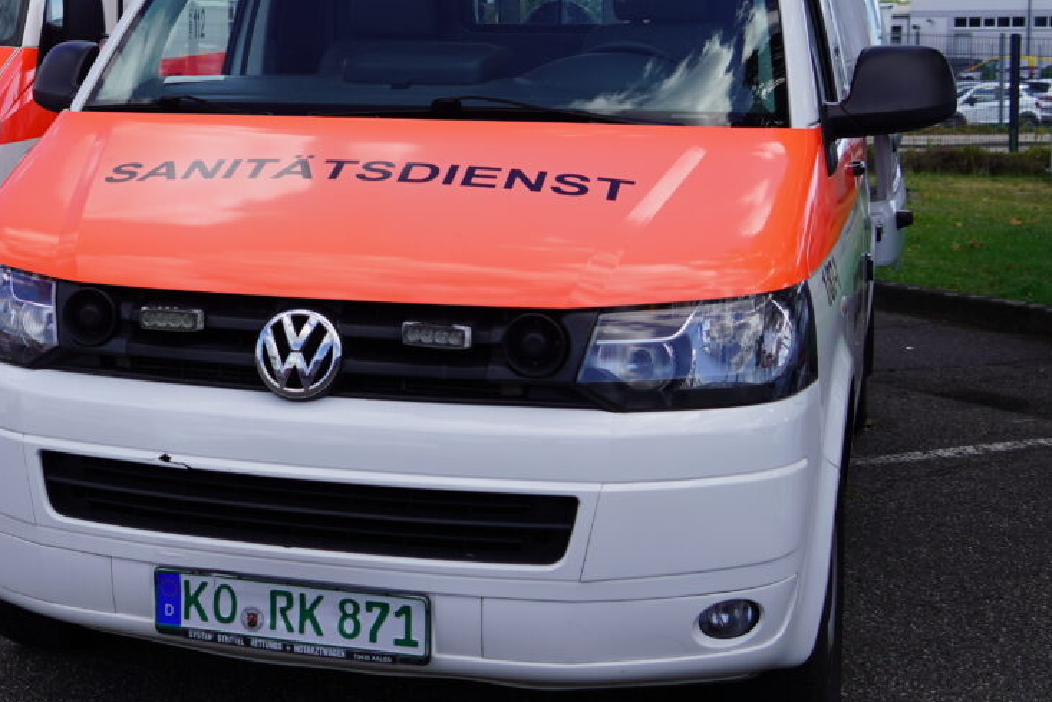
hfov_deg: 31.1
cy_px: 117
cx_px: 214
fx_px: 1841
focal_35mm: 63
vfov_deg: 21.3
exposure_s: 1/400
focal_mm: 33
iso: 100
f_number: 5
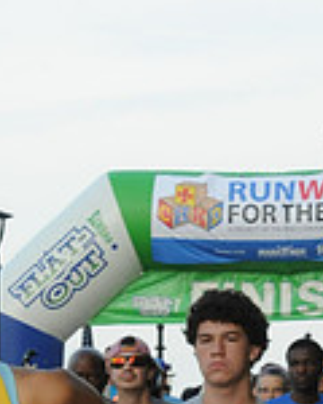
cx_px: -7
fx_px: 3119
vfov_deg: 7.3
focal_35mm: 261
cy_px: 644
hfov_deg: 5.9
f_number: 14
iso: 800
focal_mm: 48
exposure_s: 1/250
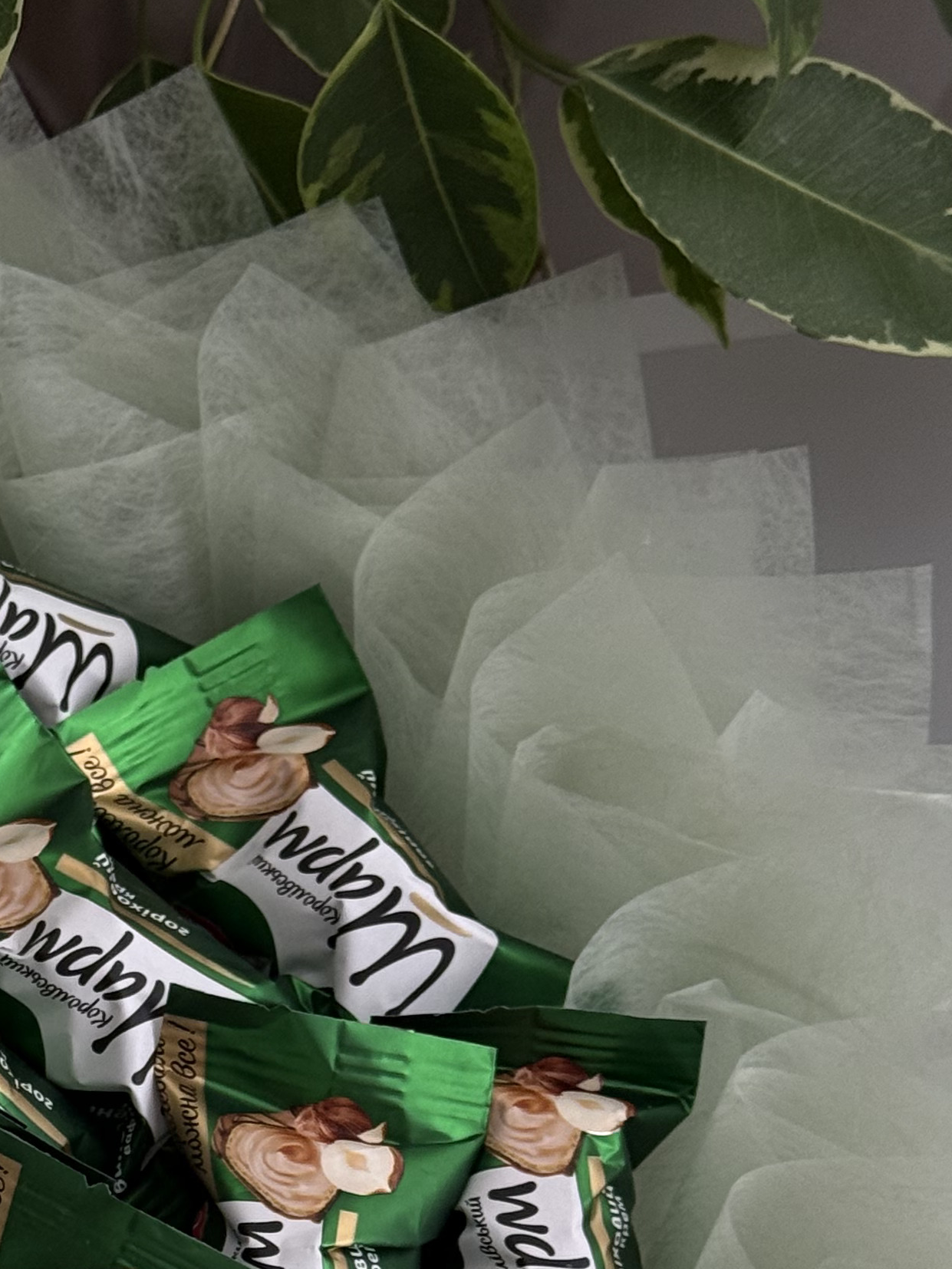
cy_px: 1361
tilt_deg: -67.7
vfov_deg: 16.4
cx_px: -197
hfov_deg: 12.4
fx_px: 4289
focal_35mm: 117
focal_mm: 6.76
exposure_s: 1/102
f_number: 1.78
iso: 100
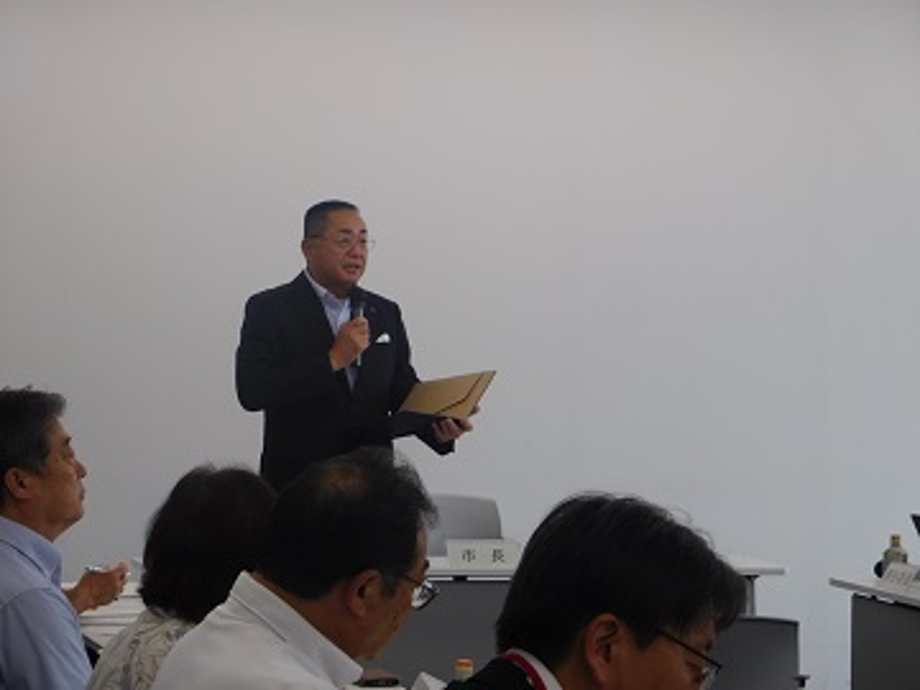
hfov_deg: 14.1
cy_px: 345
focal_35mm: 140
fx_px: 3721
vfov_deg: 10.6
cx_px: 460
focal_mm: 25
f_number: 5.1
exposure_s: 1/50
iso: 125
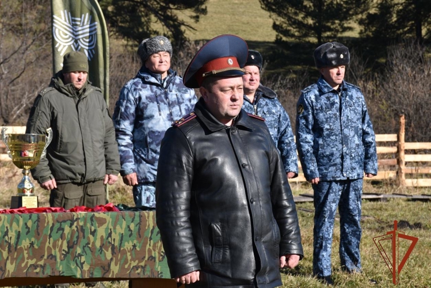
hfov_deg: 17.1
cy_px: 144
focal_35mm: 120
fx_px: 1437
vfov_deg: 11.4
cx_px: 216
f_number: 9
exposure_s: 1/320
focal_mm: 80
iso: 200
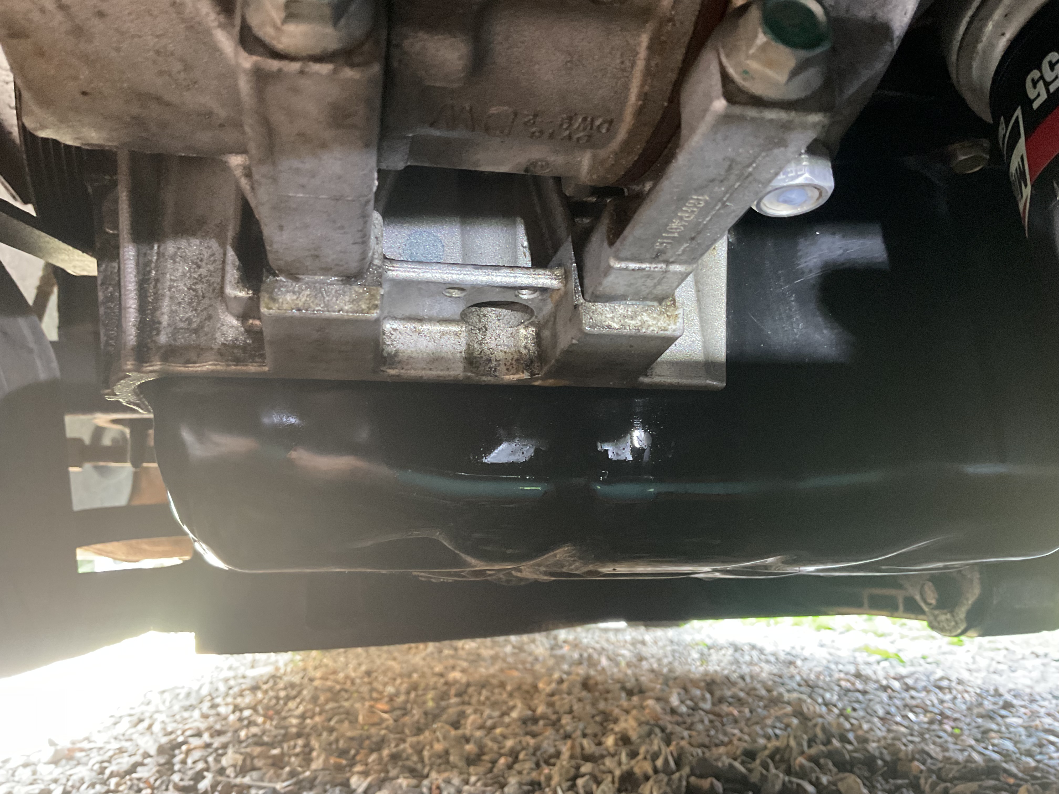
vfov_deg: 48.2
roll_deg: -0.1
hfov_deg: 61.7
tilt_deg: +11.3
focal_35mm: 29
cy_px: 397
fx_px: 887
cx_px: 530
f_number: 1.8
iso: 250
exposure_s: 1/30
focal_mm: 3
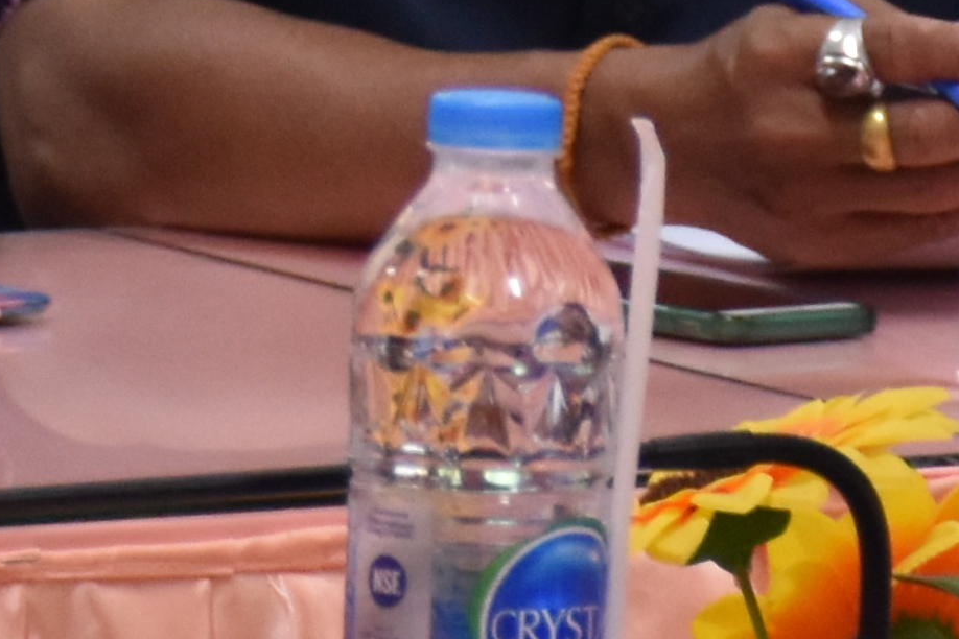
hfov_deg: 3.7
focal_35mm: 549
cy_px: -915
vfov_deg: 2.5
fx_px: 14624
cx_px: -486
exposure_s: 1/100
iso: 800
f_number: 4.8
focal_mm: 56
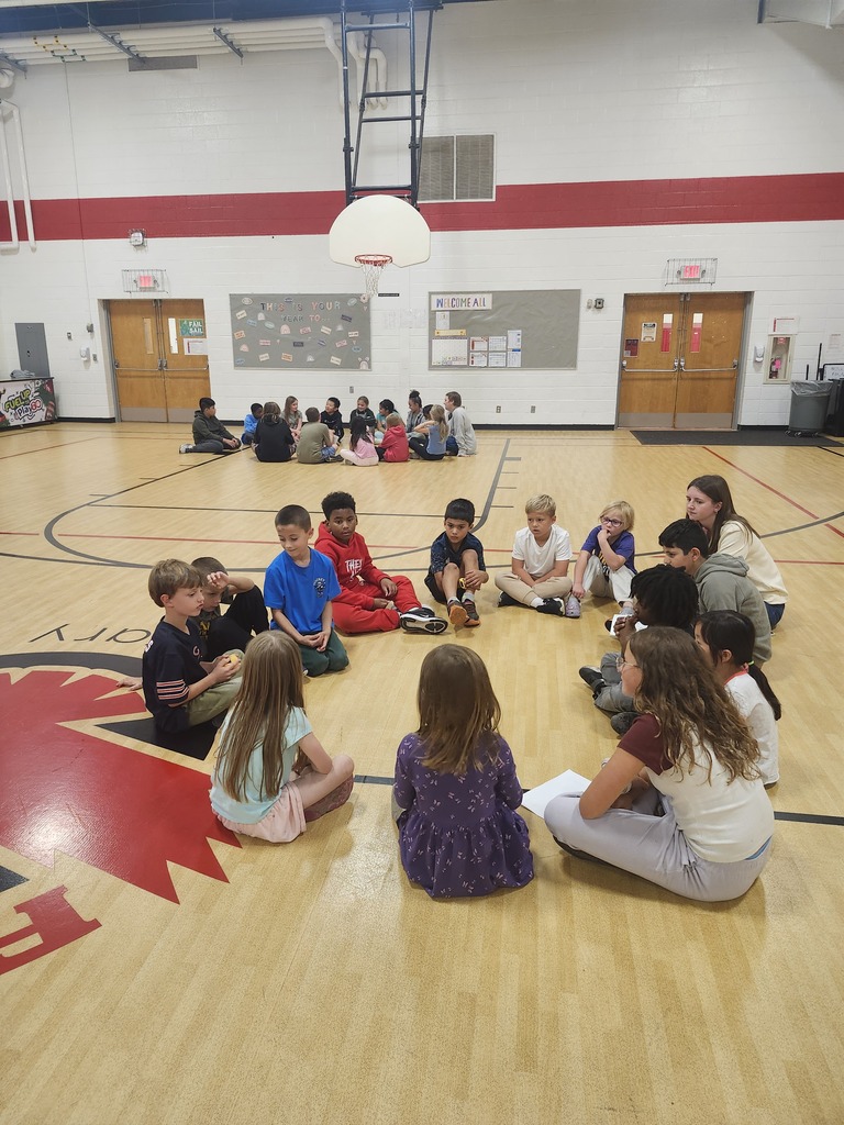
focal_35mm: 23
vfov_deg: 73.9
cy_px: 562
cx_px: 422
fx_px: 748
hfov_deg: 58.9
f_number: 1.8
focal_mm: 5.54
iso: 400
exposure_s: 1/120
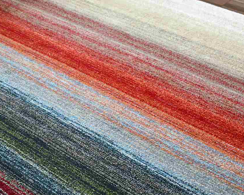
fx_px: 433
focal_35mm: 60
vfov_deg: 25.2
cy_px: 139
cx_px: 70
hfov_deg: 31.1
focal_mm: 24
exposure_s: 1/125
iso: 1400
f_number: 3.8
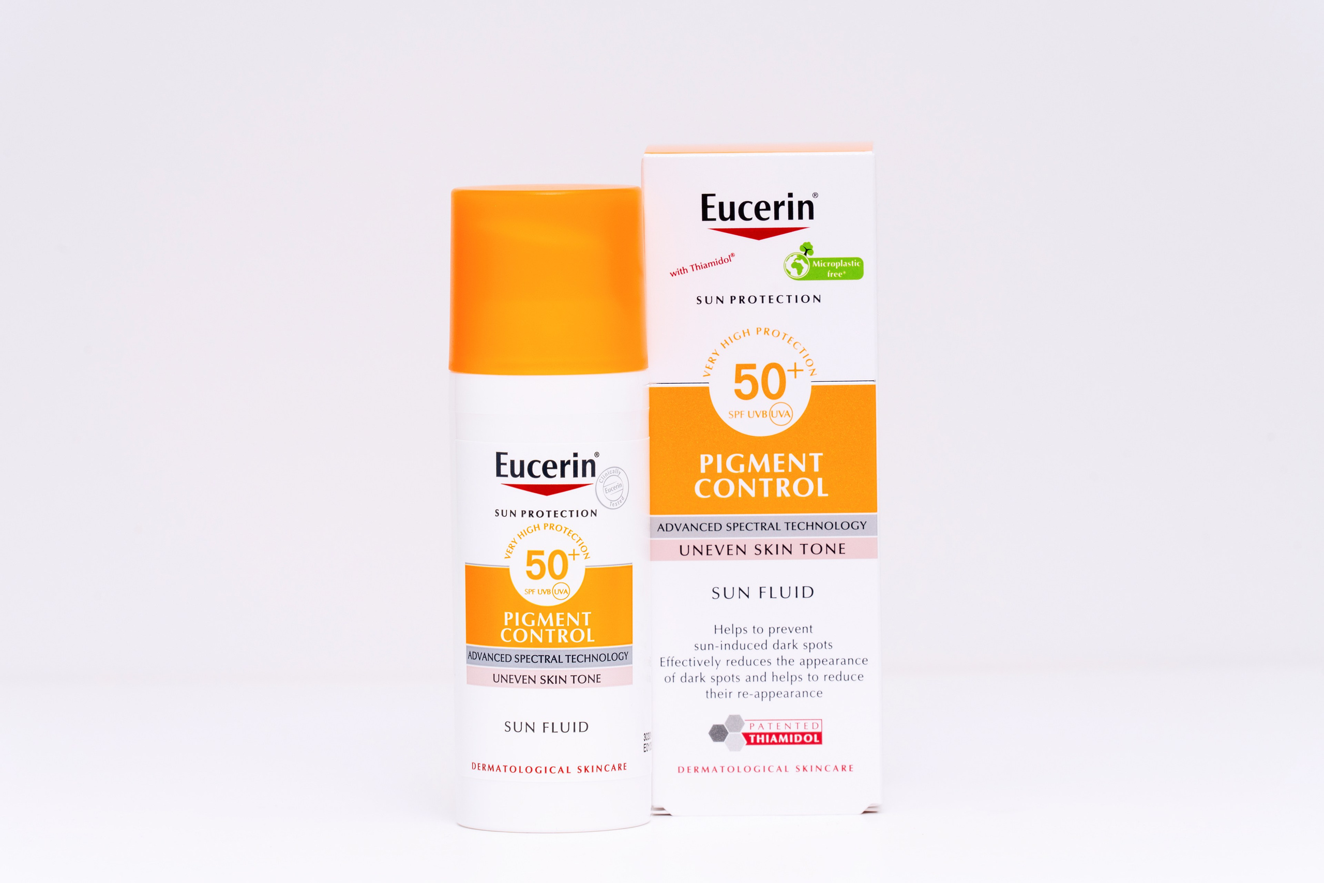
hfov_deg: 10.8
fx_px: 7024
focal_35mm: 191
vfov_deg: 7.2
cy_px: 442
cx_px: 662
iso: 100
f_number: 11
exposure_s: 1/125
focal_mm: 191
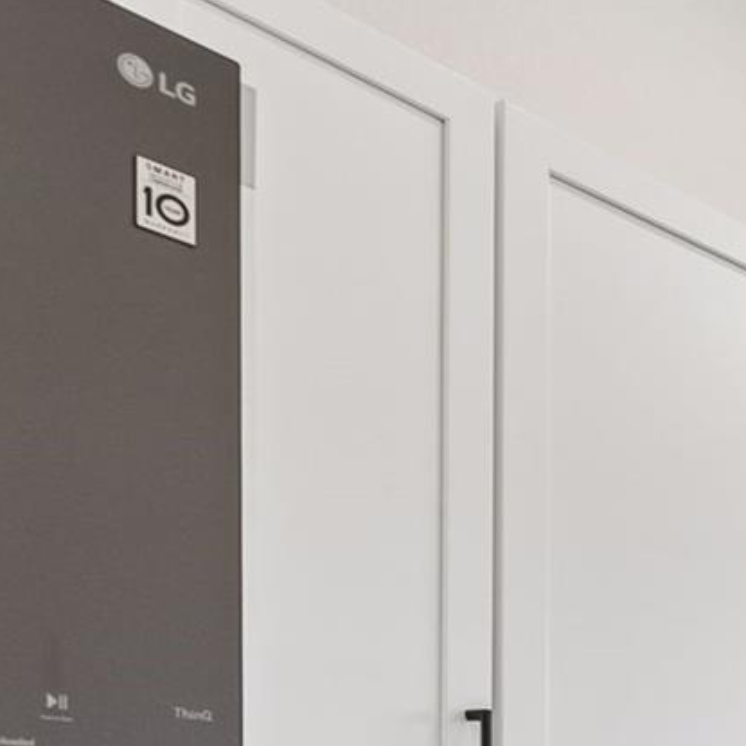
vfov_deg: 25.9
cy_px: 899
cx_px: 1230
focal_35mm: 59
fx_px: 1439
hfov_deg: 21.9
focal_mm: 18
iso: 400
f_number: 9
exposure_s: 1/13
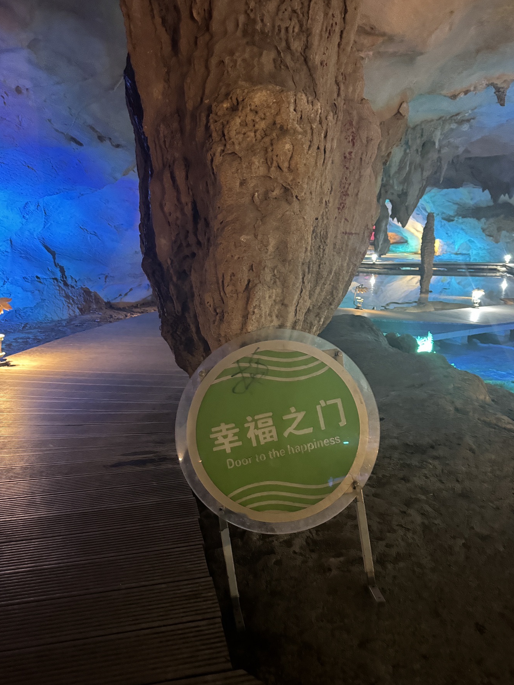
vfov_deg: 65.2
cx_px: 268
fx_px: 535
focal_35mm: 27
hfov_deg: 51.3
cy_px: 371
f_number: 1.78
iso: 1600
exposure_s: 1/25
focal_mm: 6.76
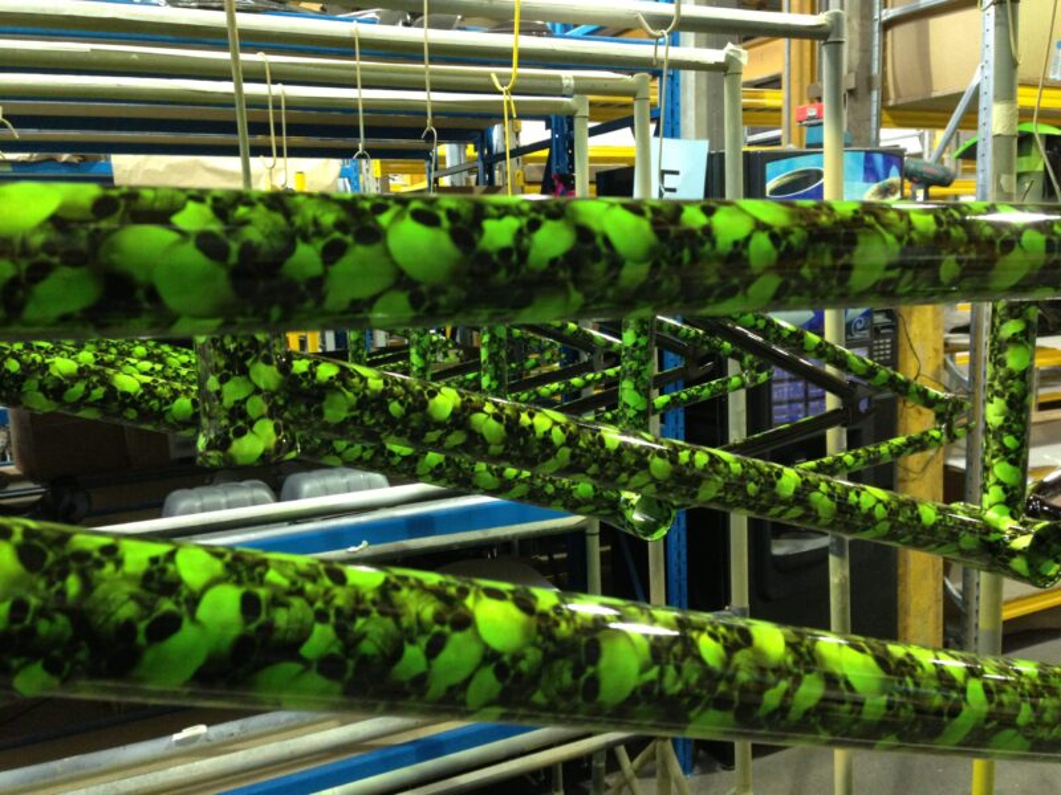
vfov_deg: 42.9
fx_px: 1011
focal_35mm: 33
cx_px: 530
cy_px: 398
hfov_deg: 55.4
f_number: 2.4
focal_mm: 4.13
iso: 250
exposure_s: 1/20
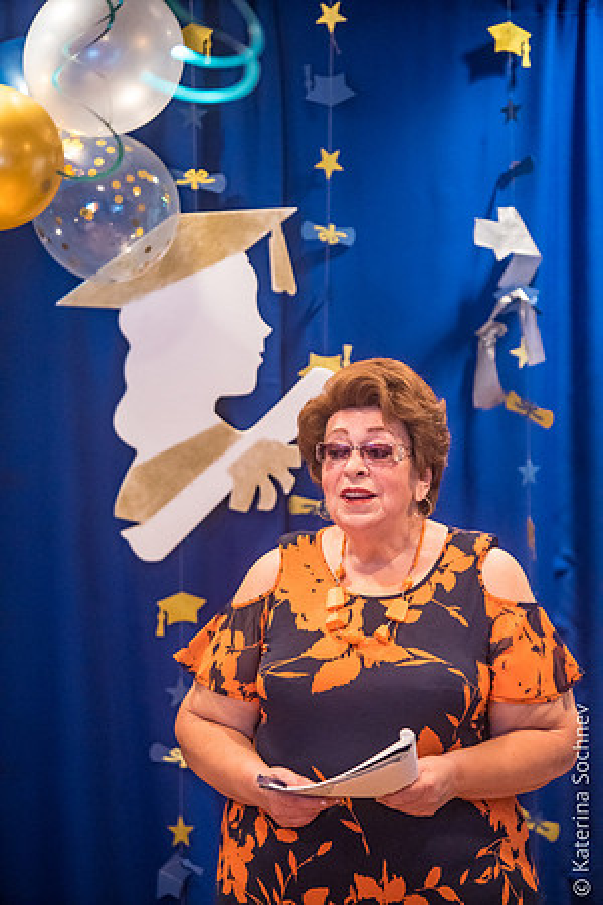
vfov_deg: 14.7
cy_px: 452
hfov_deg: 9.8
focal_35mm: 140
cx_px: 302
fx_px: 3517
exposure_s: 1/160
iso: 3200
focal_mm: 140
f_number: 2.8
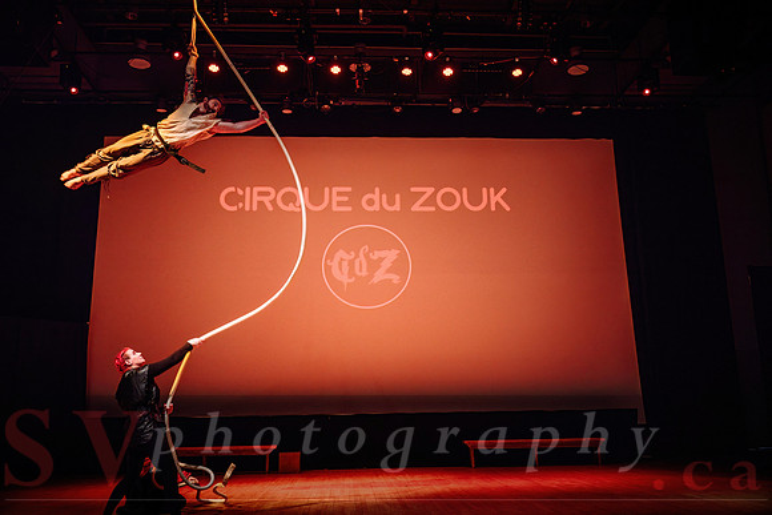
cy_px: 258
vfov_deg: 41.1
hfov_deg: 58.7
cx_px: 386
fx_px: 686
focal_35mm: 32
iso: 1600
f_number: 2.8
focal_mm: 32
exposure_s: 1/200
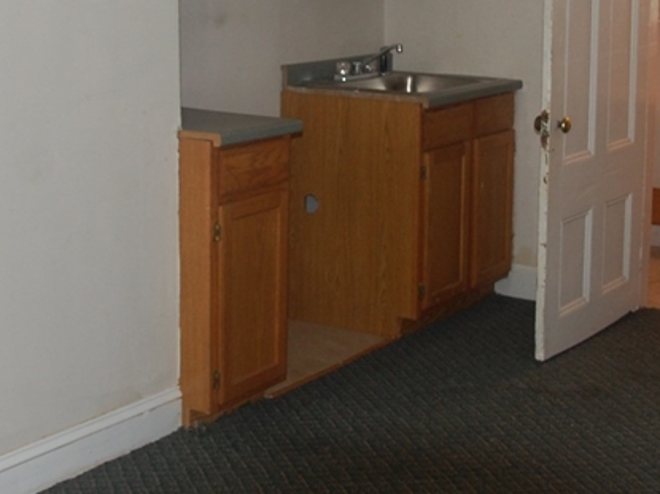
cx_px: 415
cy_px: 71
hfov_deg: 30.1
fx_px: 1220
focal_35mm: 64
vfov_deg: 22.5
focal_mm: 18
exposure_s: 1/60
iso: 400
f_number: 3.5
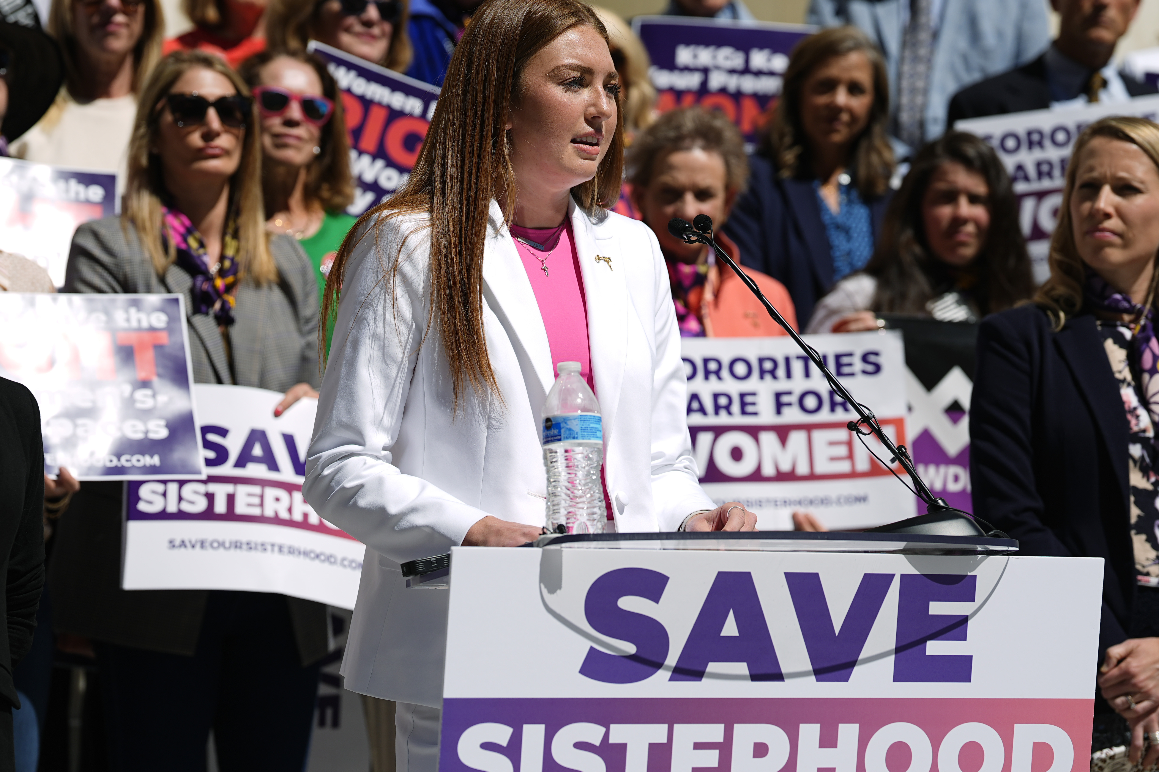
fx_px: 4603
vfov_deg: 9.6
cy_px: 364
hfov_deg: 14.3
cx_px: 539
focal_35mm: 143
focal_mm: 128
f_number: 4.5
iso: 125
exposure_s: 1/2500
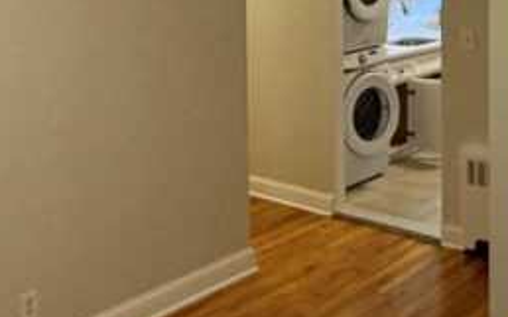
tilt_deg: -3.8
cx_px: 309
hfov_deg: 34.4
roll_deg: +0.9
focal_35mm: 59
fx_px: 816
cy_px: -6
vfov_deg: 21.2
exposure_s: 1/60
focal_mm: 2.22
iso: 320
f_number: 2.2
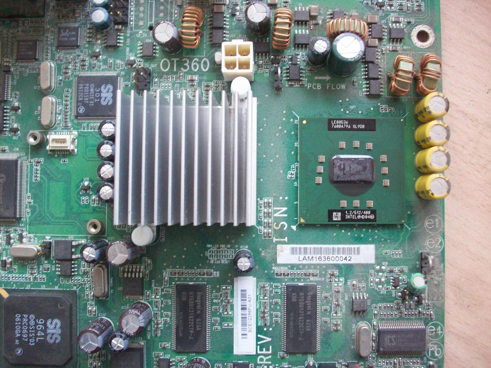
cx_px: 246
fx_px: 525
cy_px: 184
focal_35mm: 37
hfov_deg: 50.1
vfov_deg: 38.7
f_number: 2.8
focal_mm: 6.2
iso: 160
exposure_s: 1/33.9
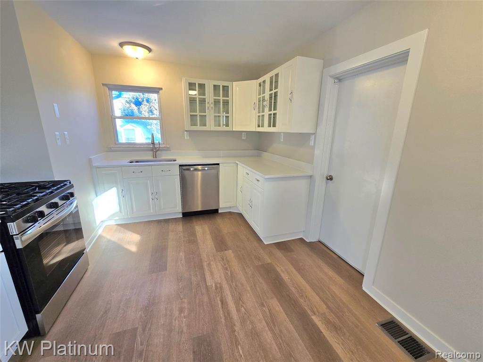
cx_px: 242
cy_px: 181
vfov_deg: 89.9
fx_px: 181
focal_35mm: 13
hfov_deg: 106.2
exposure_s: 1/120
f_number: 2.2
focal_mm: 2.2
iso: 80
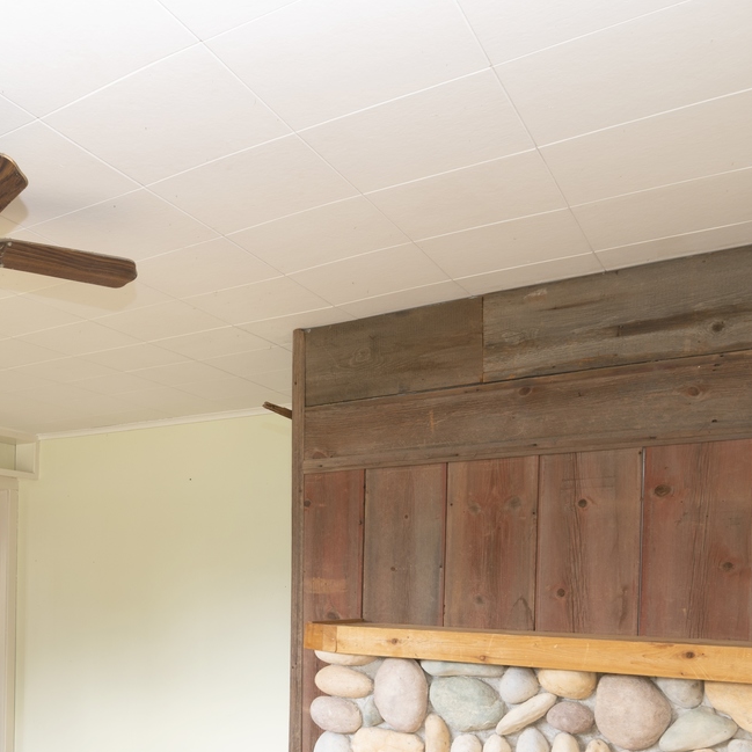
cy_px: 577
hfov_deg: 43.7
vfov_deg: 46.5
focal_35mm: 34
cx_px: 57
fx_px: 836
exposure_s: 1/3
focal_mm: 16
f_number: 7.1
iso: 200
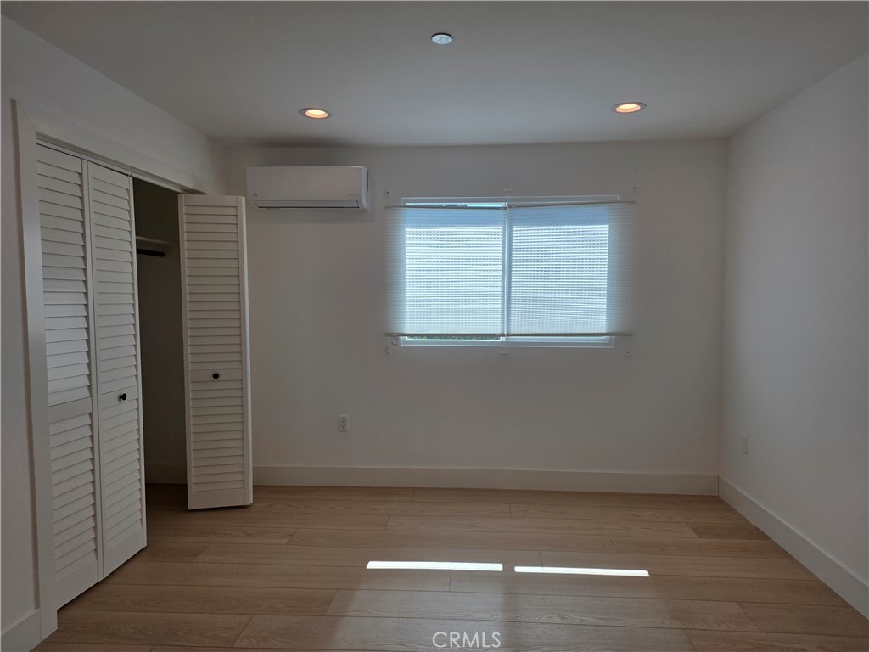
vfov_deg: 58.9
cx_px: 434
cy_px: 326
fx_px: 577
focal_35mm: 23
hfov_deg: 73.9
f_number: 1.7
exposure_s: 1/2937
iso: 80
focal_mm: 6.25
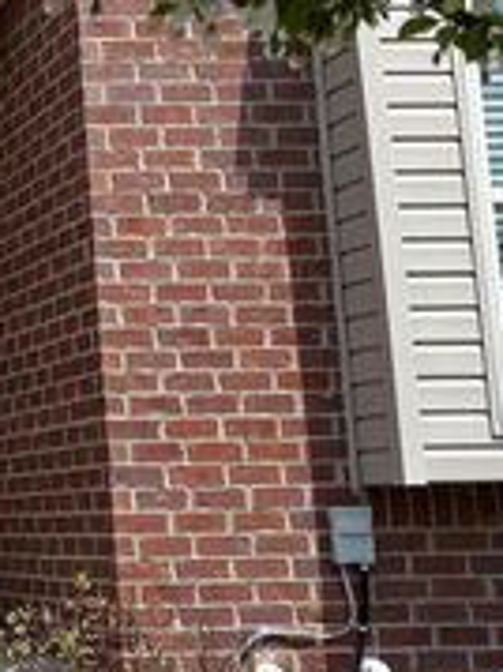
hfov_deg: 13.5
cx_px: -432
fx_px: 1882
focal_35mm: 97
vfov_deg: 20.1
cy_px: 201
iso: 50
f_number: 1.6
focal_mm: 5.96
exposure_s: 1/3205
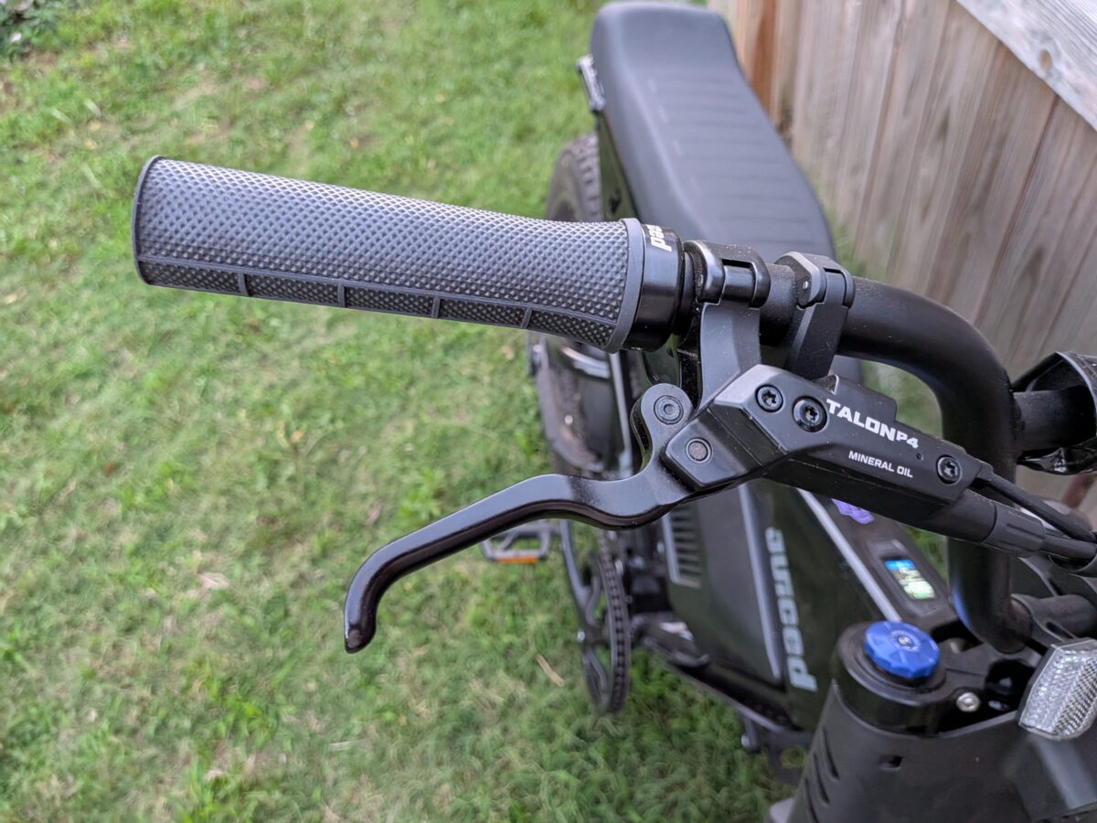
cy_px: 412
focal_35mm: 24
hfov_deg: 71.6
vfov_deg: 56.8
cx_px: 548
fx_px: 761
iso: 790
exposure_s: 1/92.4
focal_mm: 4.53
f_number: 1.7
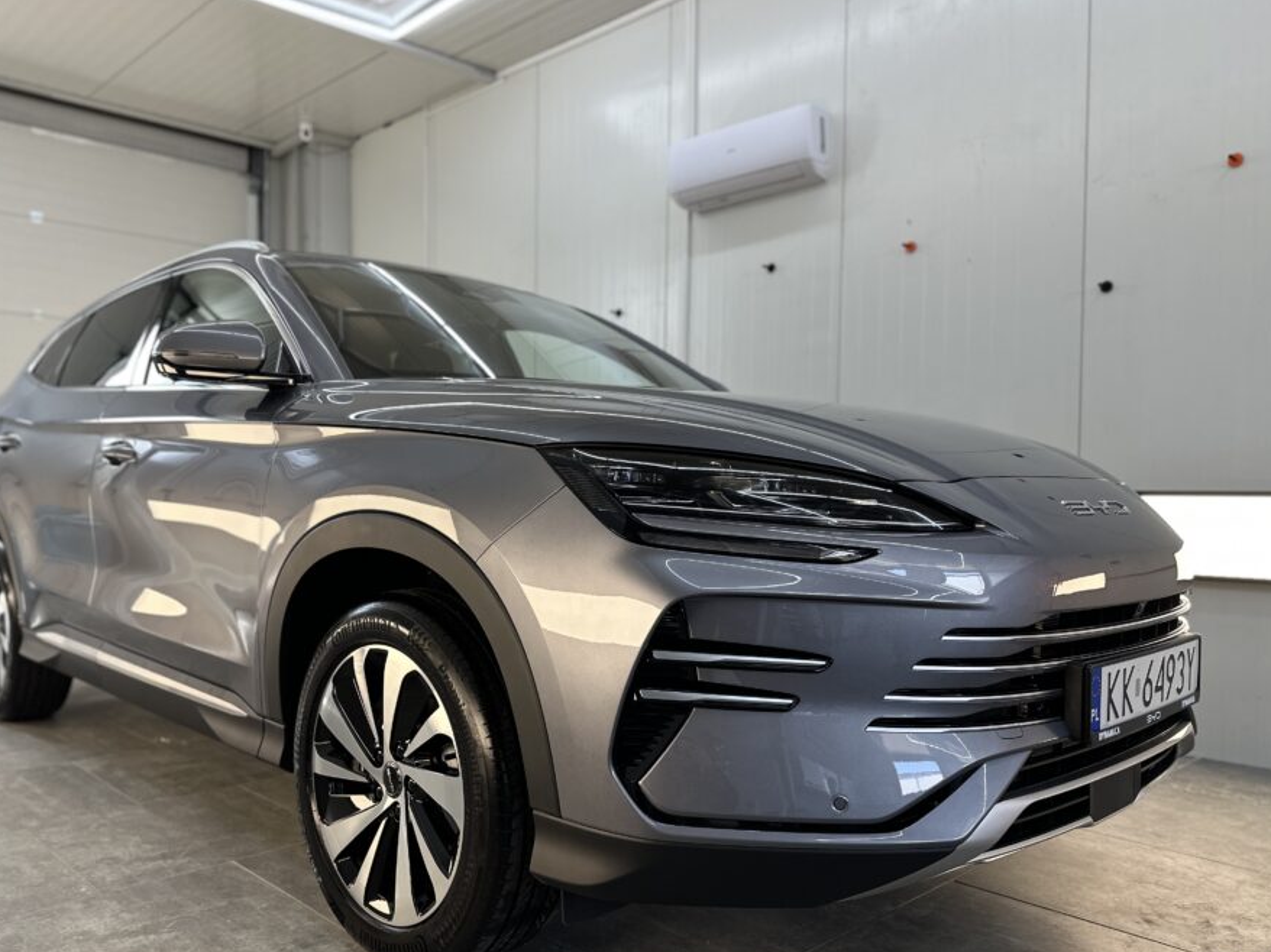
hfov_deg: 63.2
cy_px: 528
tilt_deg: -2.9
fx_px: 1028
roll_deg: +0.5
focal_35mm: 28
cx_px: 547
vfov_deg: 49.6
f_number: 1.78
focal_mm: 6.86
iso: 64
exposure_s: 1/100
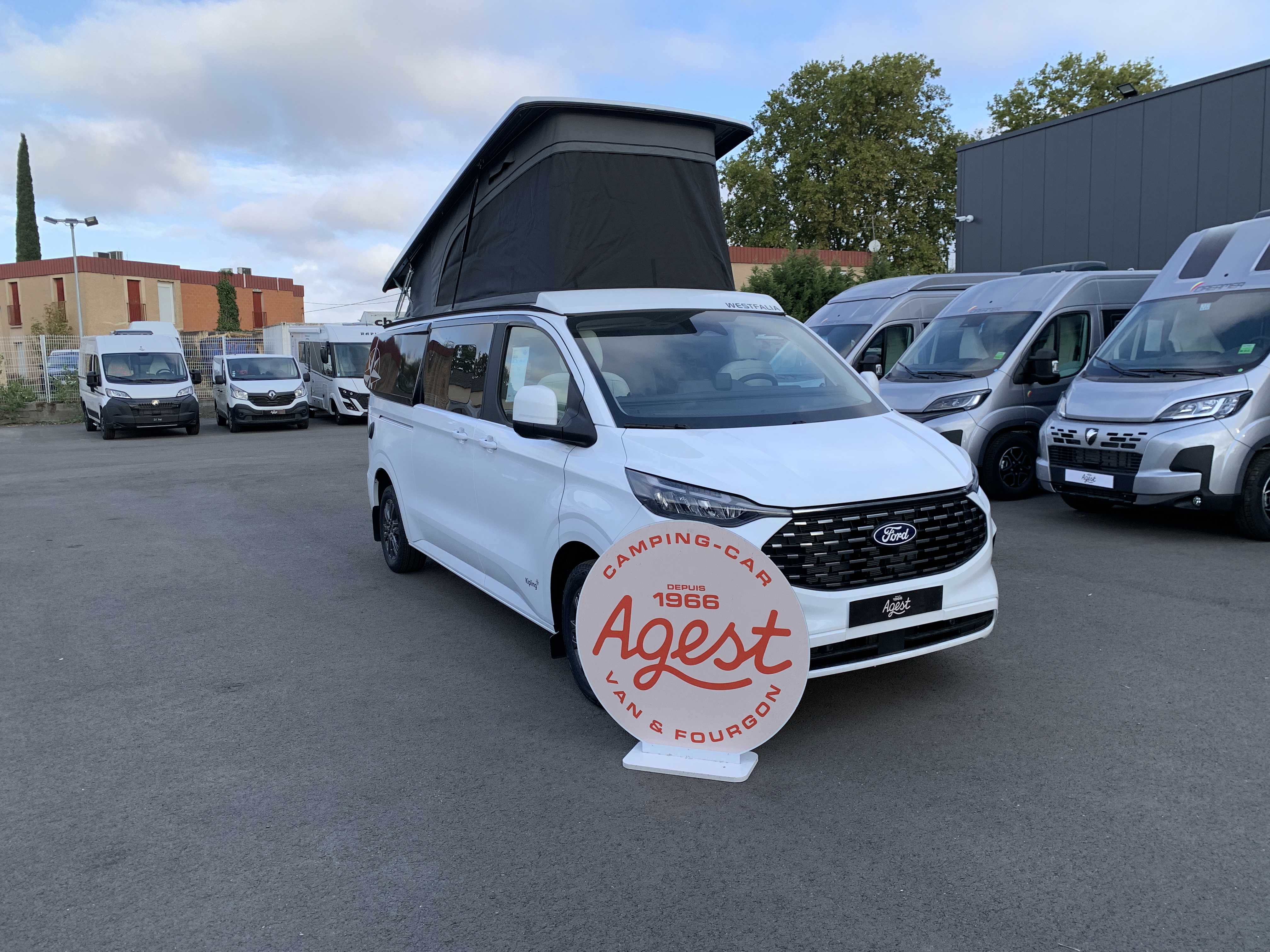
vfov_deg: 53.1
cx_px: 635
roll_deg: +1.0
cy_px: 476
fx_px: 954
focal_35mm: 26
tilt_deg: -6.7
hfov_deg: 67.3
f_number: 1.8
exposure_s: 1/771
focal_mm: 4.25
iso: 25
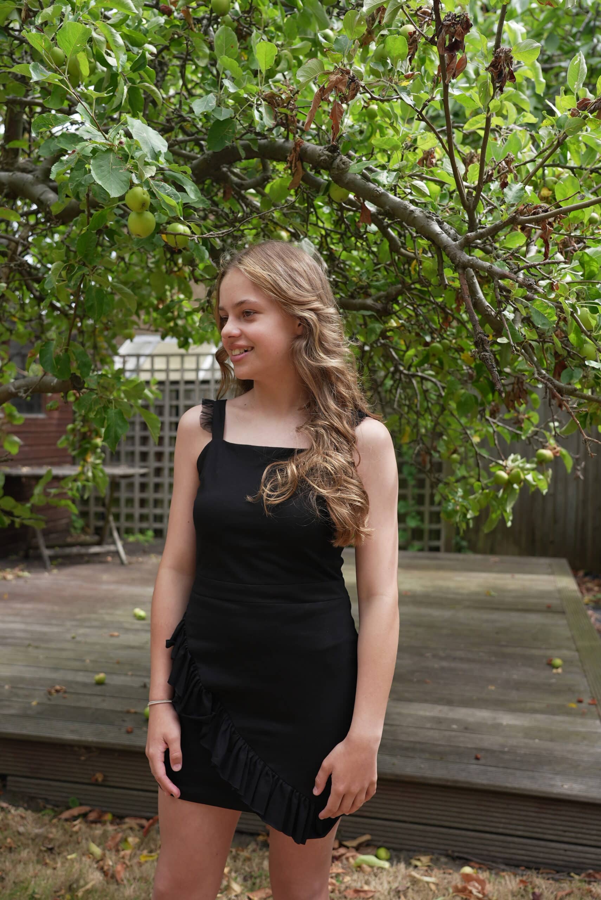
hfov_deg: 38.9
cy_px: 450
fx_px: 850
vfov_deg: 55.8
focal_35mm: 34
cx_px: 300
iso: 250
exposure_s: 1/500
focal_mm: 34
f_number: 4.5
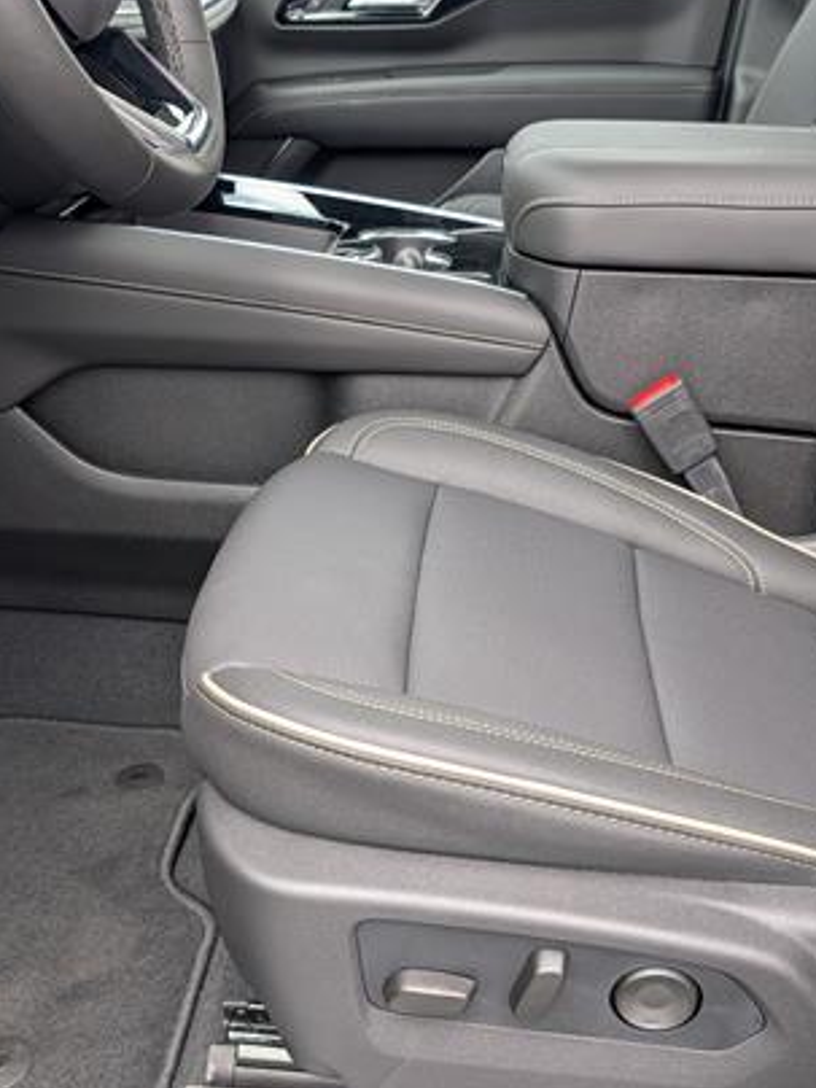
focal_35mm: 38
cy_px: 571
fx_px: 1194
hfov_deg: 37.7
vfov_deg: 49.0
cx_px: 401
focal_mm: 6.9
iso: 83
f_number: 1.68
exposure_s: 1/435
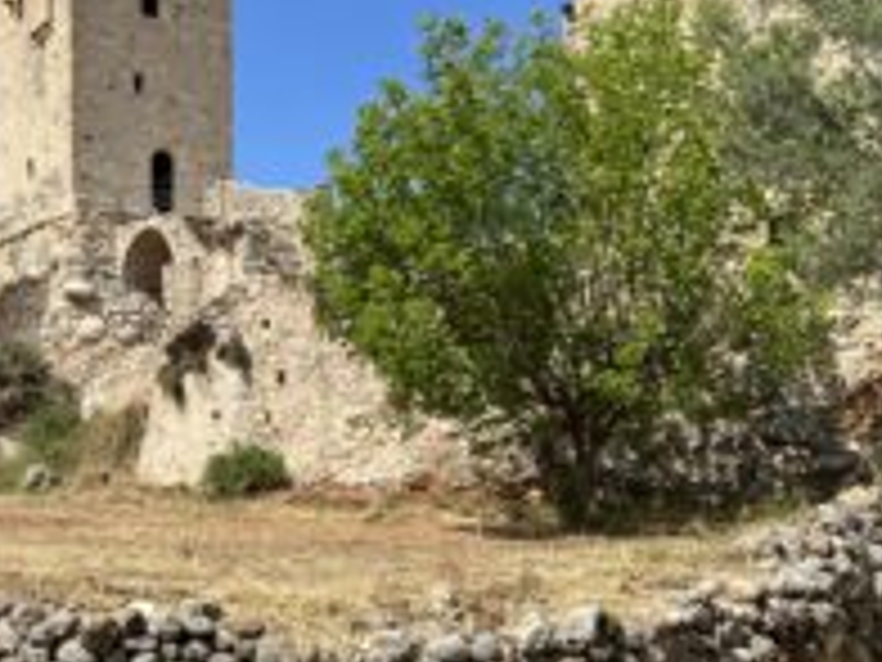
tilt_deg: +7.8
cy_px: 297
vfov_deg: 27.5
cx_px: 135
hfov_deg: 34.7
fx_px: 1350
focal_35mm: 53
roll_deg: +0.2
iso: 50
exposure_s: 1/5882
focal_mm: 5.7
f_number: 1.5
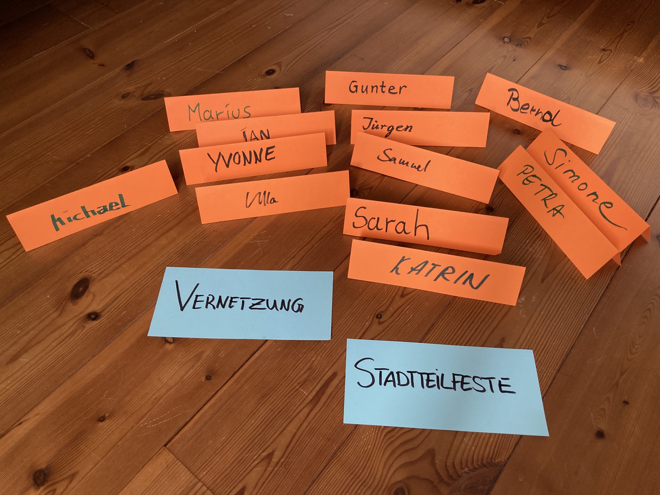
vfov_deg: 49.7
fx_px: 534
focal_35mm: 28
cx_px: 330
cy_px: 248
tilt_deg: -52.4
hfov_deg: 63.4
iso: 160
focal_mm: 3.99
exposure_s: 1/60
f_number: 1.8
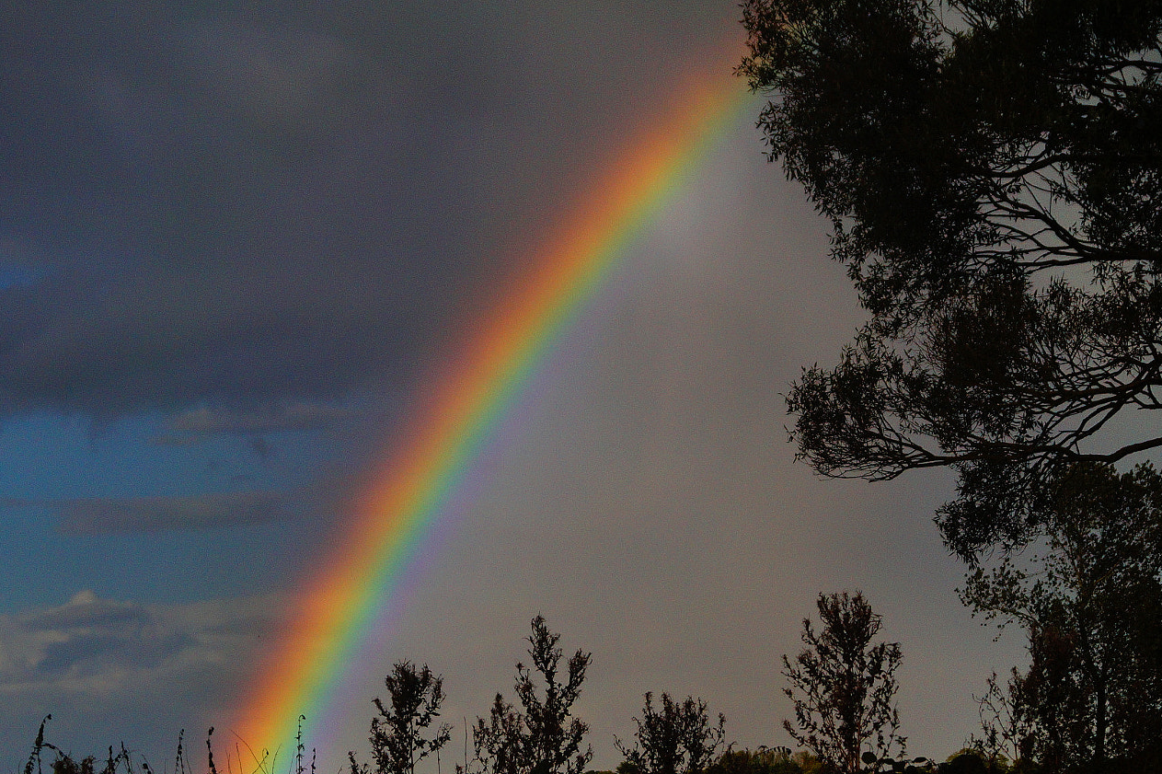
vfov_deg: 14.4
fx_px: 3065
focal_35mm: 95
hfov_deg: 21.5
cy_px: 462
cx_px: 638
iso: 200
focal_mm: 50
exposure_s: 1/2500
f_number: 5.6
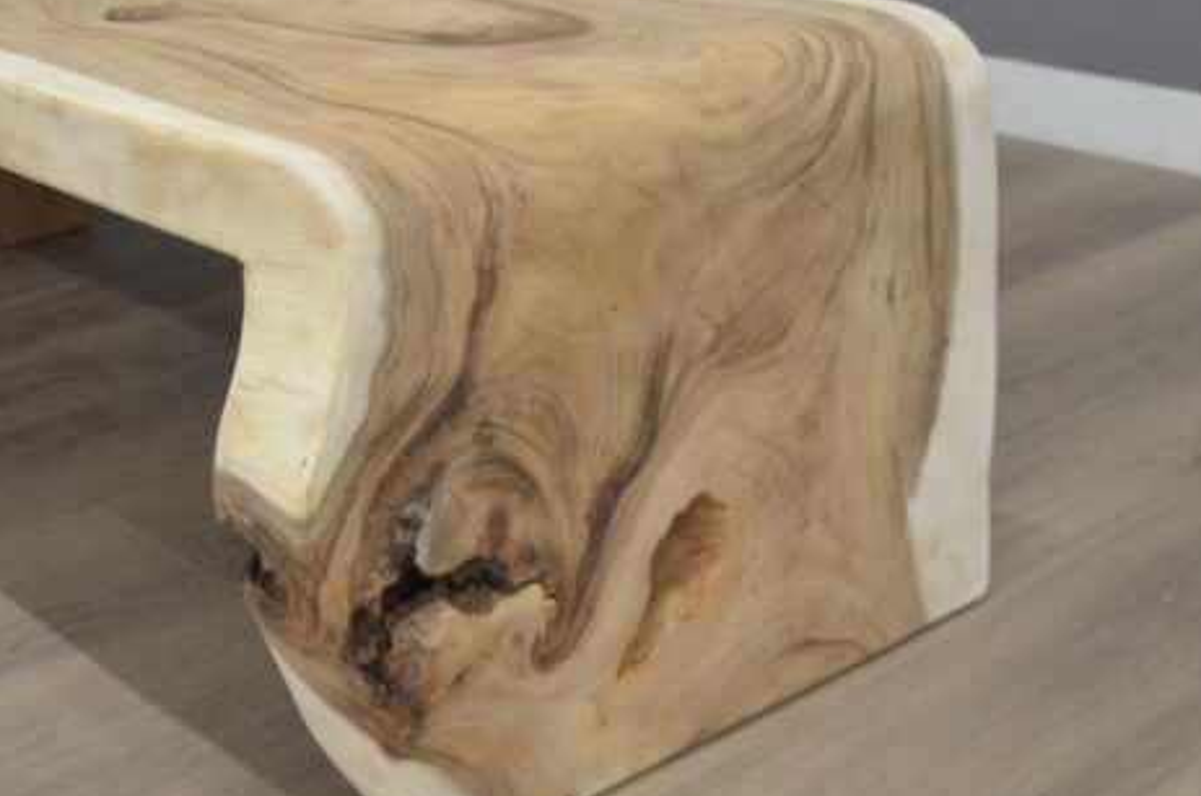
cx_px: 327
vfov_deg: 23.7
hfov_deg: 34.5
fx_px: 1898
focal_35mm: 57
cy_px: 355
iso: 2200
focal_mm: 22
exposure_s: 1/30
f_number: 3.8
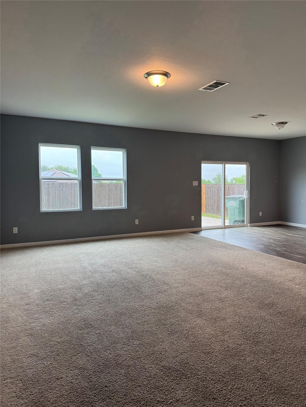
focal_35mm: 24
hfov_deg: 56.8
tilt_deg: -1.9
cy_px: 204
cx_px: 153
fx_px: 283
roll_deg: +0.6
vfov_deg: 71.6
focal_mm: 6.76
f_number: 1.78
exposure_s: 1/120
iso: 160
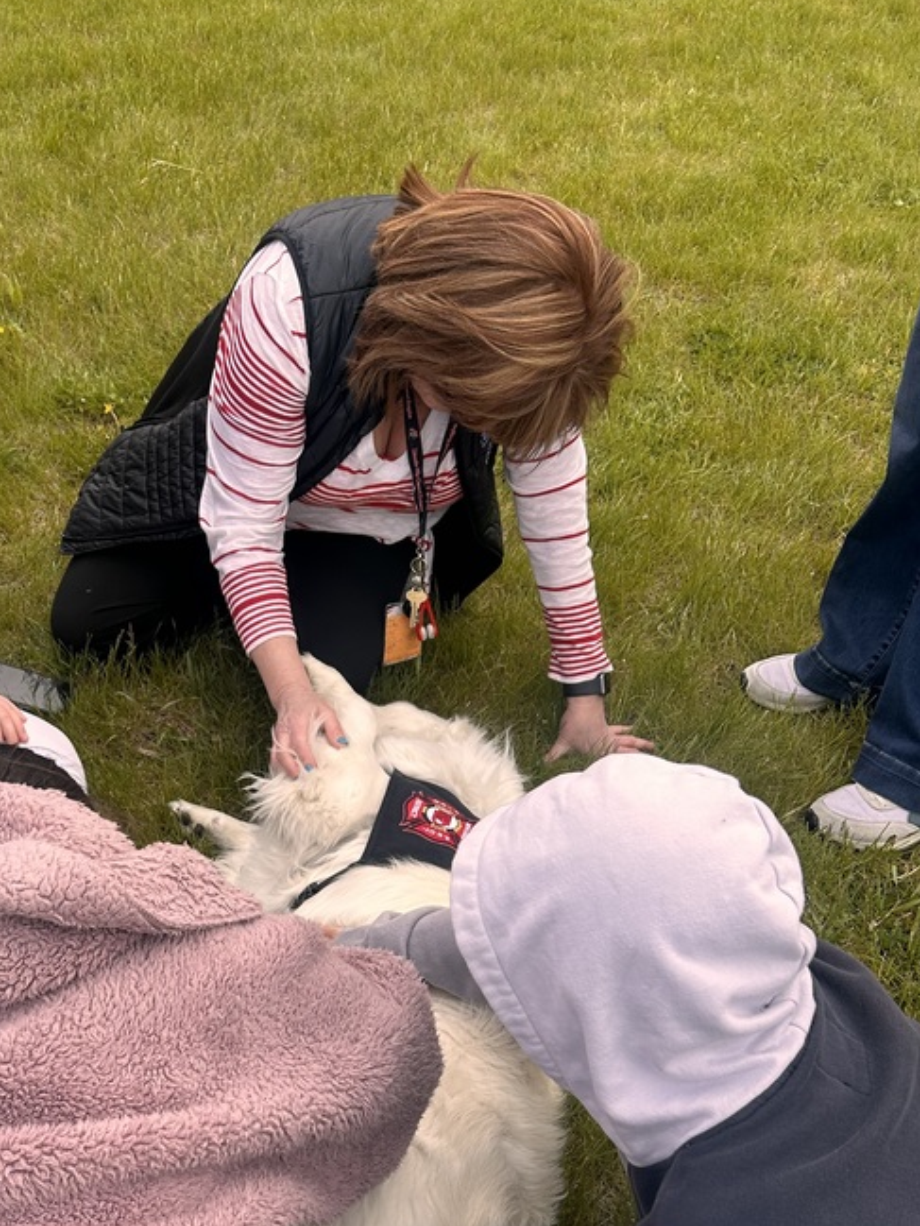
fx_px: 1452
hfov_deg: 34.4
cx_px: 227
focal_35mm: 41
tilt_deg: -46.1
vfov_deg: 44.3
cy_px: 912
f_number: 1.5
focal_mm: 5.7
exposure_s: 1/1808
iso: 50
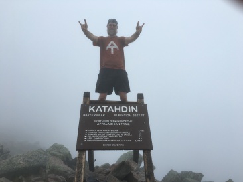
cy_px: 91
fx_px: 203
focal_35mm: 29
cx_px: 122
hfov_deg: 61.7
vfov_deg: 48.2
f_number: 2.2
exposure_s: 1/705
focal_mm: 4.15
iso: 25
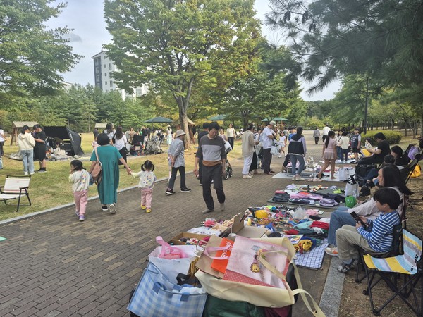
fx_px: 281
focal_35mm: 23
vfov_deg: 58.9
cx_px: 212
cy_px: 158
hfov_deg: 73.9
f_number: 1.8
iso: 25
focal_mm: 5.4
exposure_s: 1/654
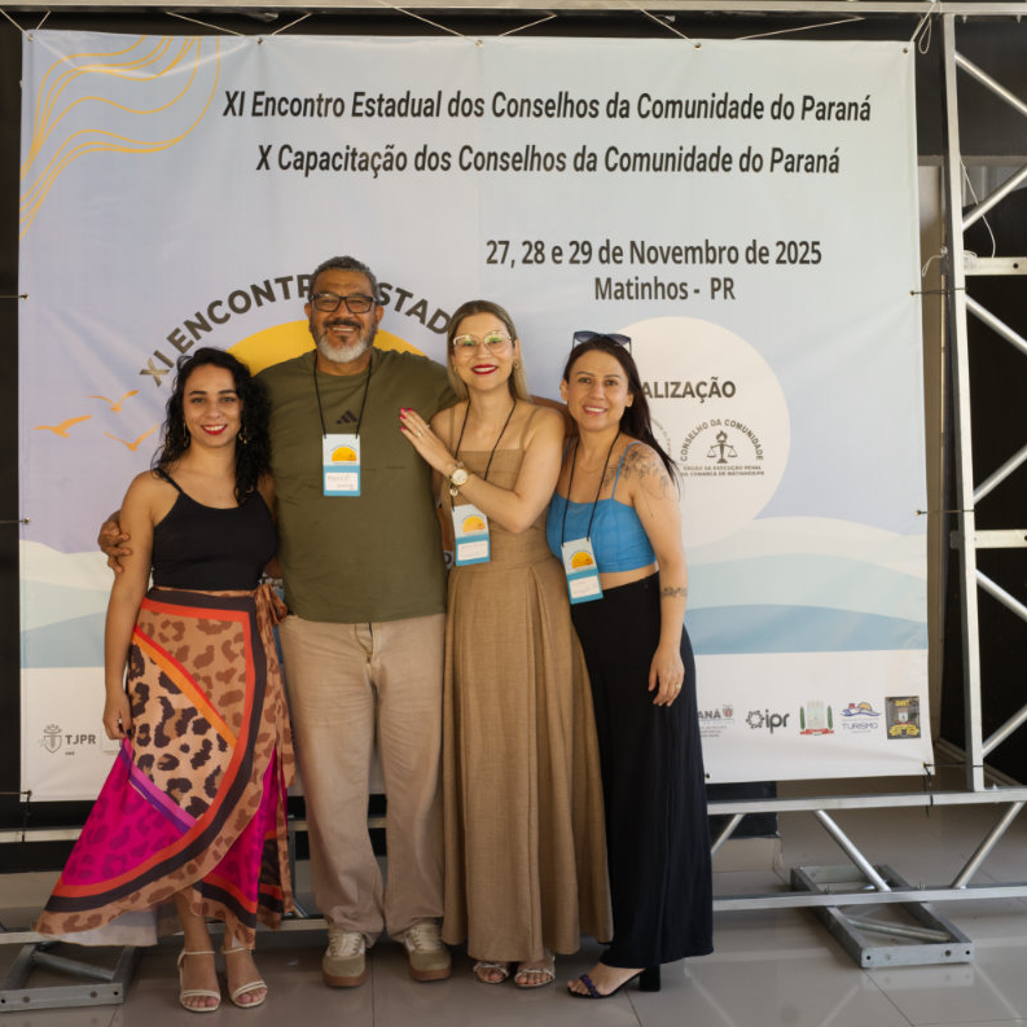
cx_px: 526
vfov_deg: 37.6
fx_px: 1510
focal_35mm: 45
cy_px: 511
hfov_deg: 37.6
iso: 400
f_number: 5.6
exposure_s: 1/100
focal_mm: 35
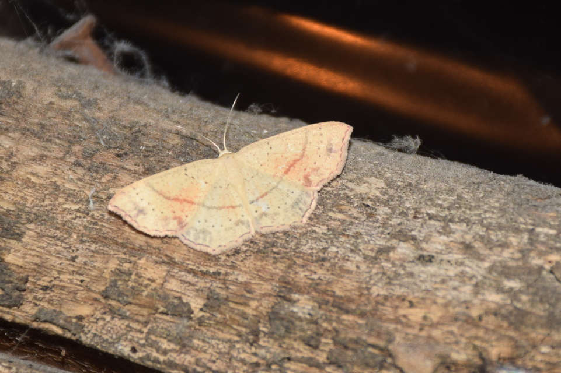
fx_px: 3271
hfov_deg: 9.8
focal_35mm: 210
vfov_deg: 6.5
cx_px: 280
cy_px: 186
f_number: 7.1
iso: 320
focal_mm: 140
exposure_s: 1/60
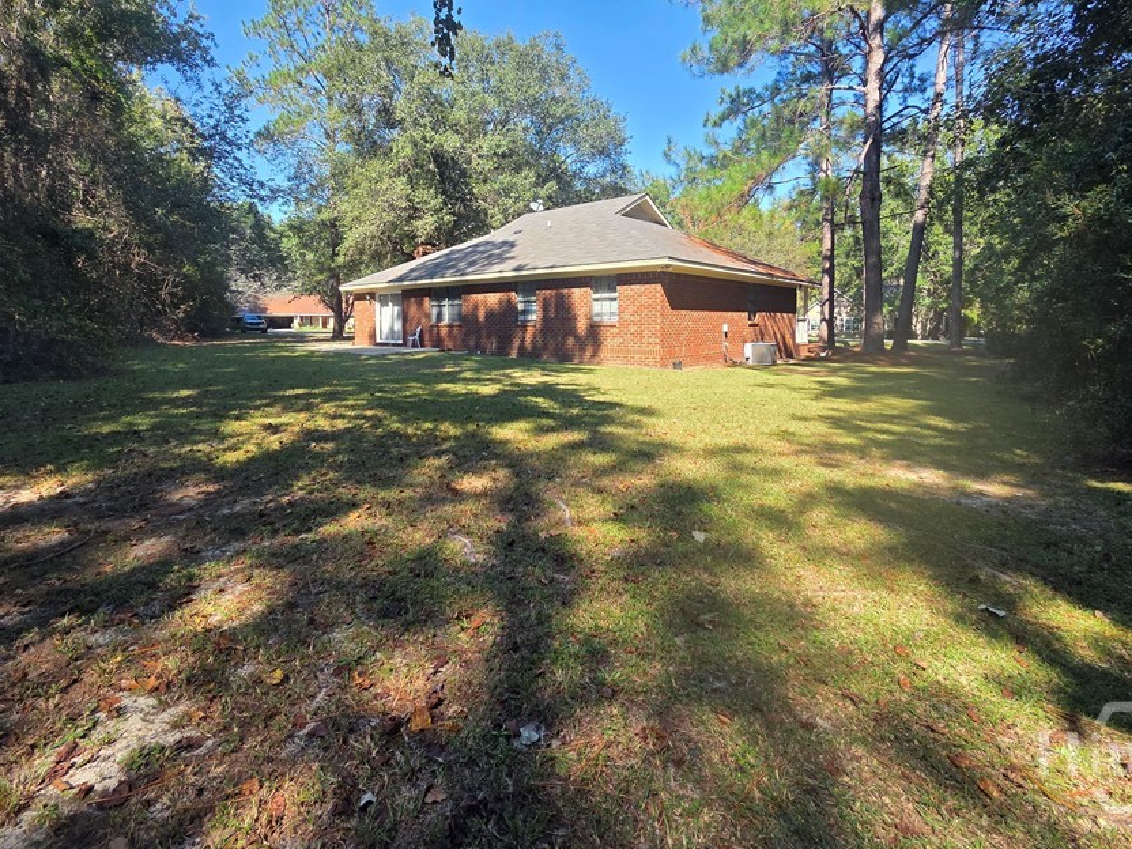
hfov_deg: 94.4
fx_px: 523
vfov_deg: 77.2
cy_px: 340
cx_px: 529
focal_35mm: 16
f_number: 2.2
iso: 50
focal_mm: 2.2
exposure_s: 1/488
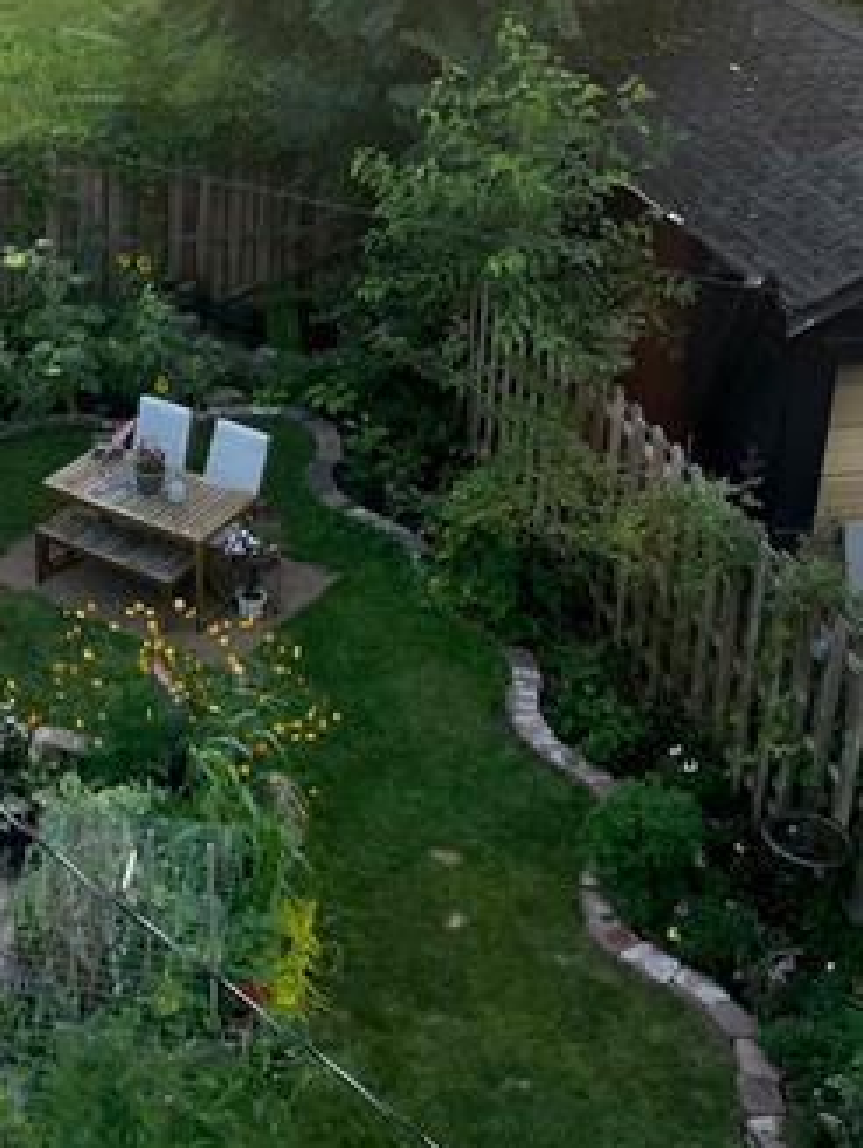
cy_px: 225
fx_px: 2024
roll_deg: -1.3
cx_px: 196
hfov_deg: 23.8
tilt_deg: -21.2
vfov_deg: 30.8
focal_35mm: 61
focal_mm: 5.1
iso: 40
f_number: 1.6
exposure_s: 1/121
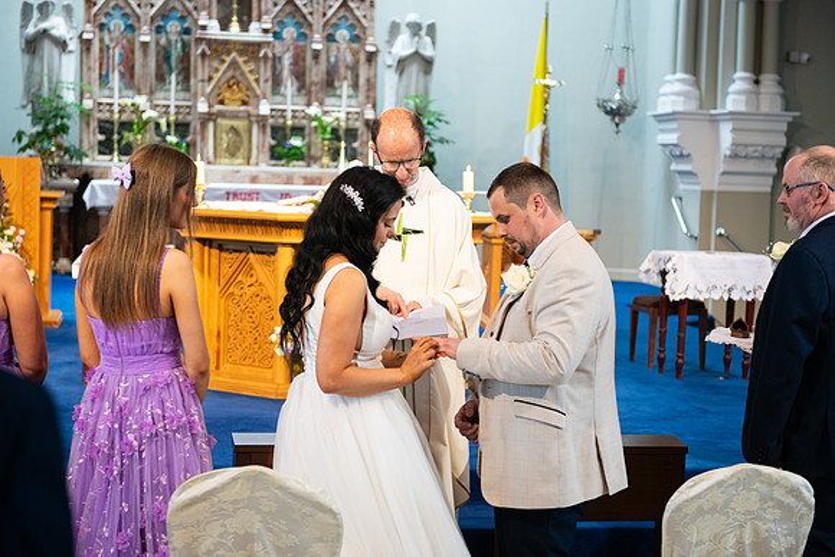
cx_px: 418
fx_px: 1438
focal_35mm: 62
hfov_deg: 32.4
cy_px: 278
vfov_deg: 21.9
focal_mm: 62
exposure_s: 1/160
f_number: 3.5
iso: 800
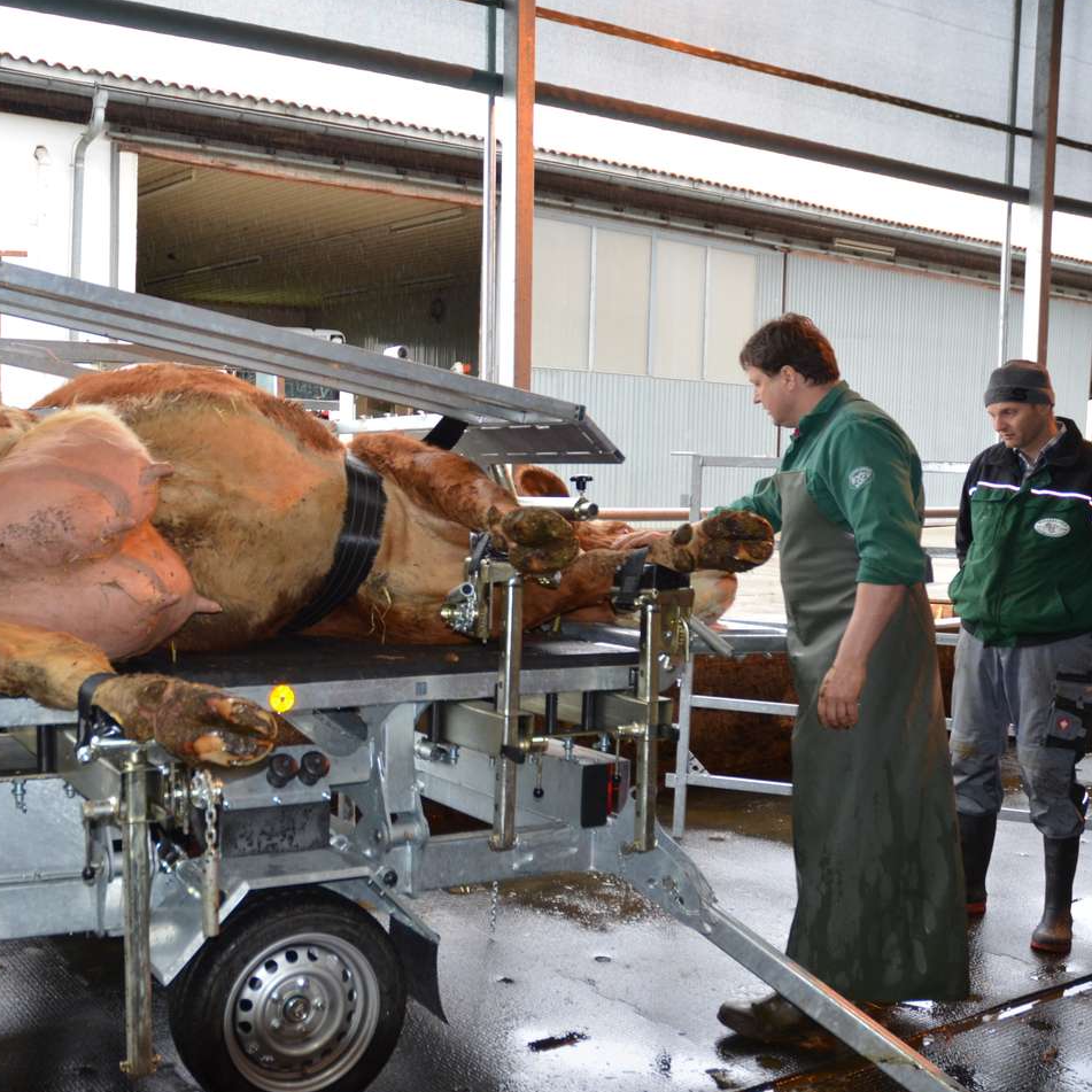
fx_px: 1321
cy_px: 572
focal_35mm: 37
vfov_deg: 44.9
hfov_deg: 43.8
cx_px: 303
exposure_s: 1/80
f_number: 3.5
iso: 400
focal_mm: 18
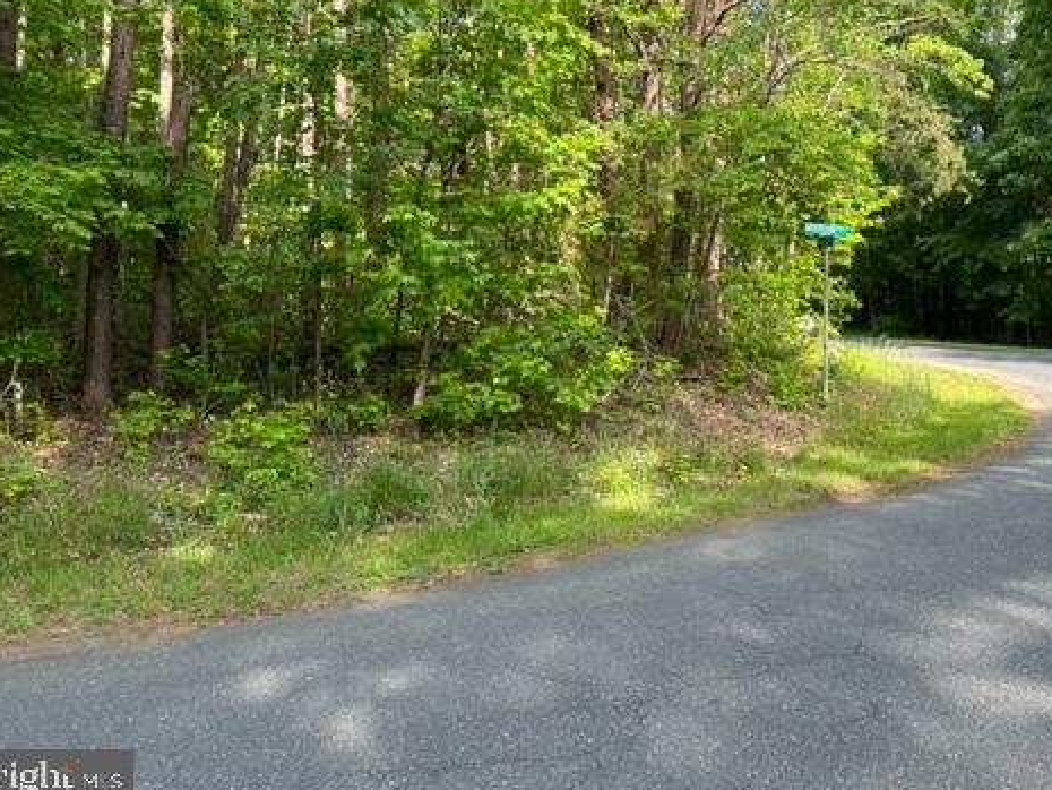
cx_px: 681
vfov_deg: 42.4
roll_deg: -1.2
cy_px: 265
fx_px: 1003
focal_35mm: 33
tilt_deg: +2.3
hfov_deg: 54.5
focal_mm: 6.86
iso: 80
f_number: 1.78
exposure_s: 1/558
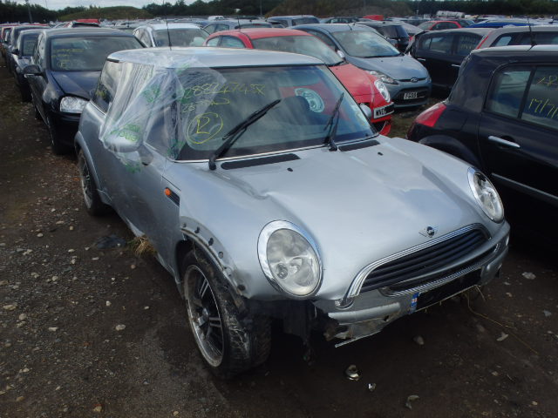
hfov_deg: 63.4
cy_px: 209
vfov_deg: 49.7
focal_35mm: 28
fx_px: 451
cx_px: 279
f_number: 3.9
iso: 125
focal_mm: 5
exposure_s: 1/500
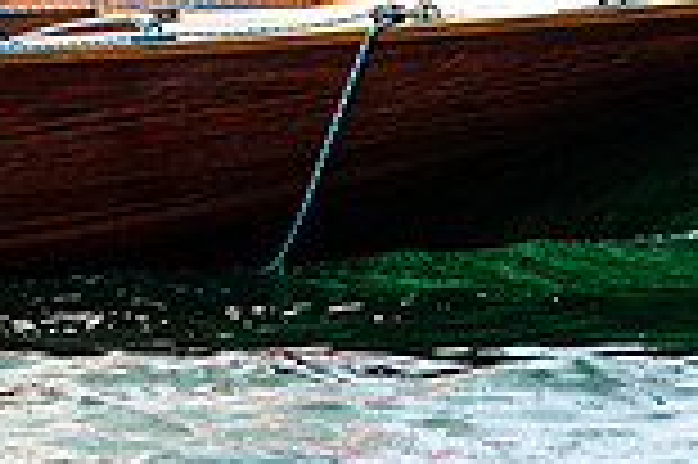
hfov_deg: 1.8
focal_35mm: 1123
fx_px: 21750
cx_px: -63
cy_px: -212
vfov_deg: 1.2
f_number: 5
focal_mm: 300
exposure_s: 1/1250
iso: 250
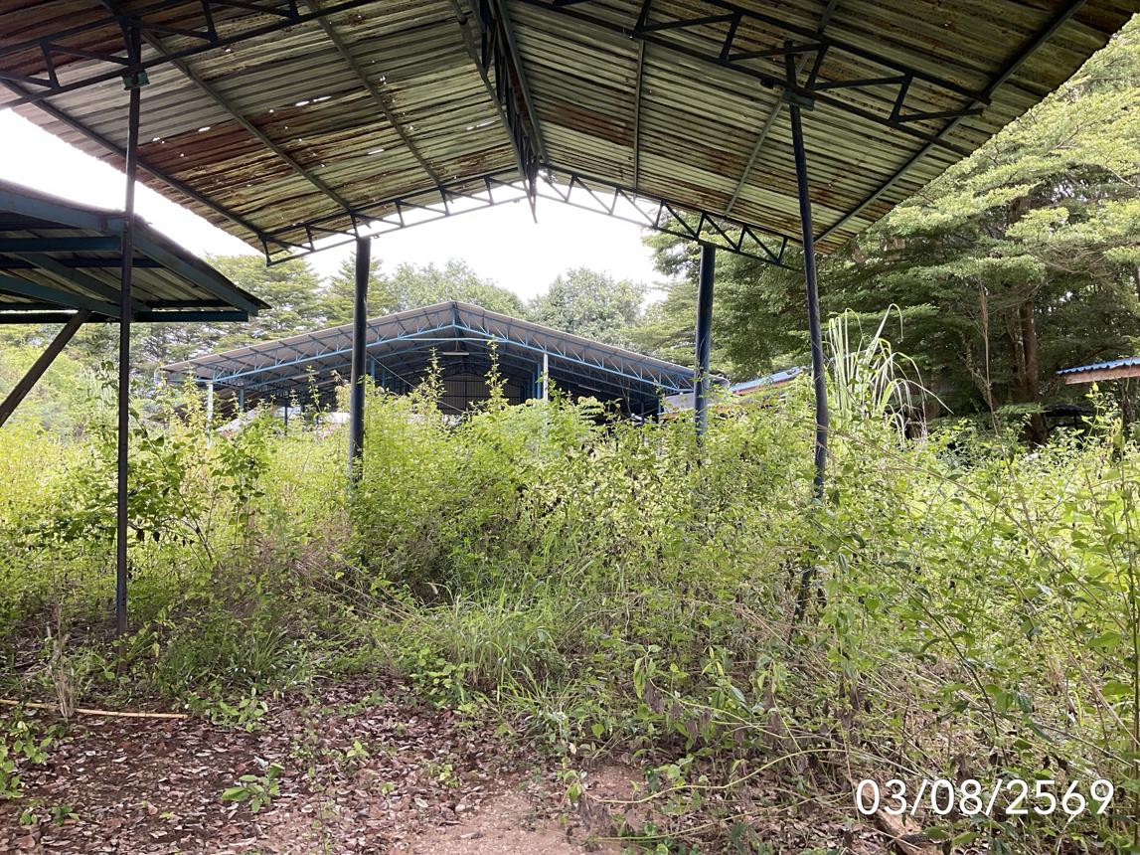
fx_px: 955
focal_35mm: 29
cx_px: 570
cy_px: 428
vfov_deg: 48.2
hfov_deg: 61.7
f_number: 1.8
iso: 16
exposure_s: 1/124
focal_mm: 3
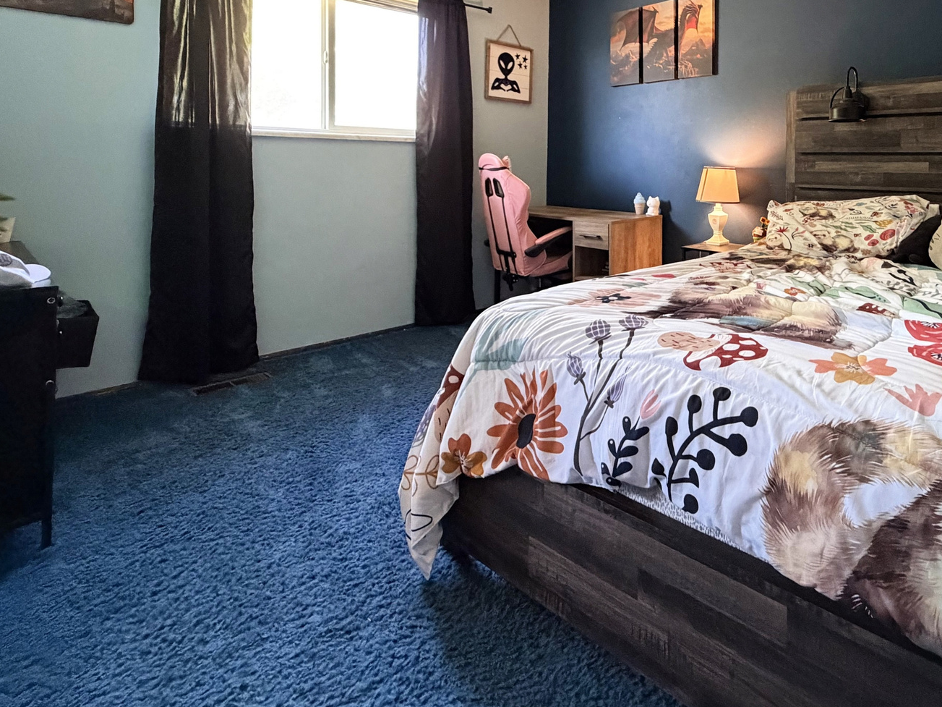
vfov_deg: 57.8
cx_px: 641
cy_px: 173
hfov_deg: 73.7
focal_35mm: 22
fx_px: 599
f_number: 2.2
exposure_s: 1/60
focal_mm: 2.22
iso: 640
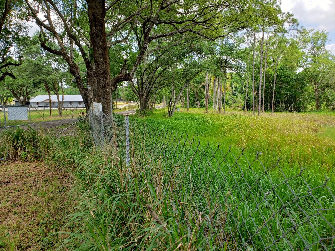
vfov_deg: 53.1
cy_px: 126
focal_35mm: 26
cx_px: 168
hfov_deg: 67.3
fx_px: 252
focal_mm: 4.3
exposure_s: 1/258
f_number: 2.4
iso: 50
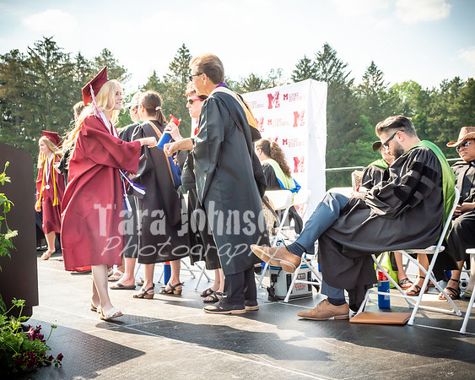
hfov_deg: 38.0
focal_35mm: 49
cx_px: 238
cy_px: 190
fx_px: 690
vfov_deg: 30.8
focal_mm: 29
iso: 200
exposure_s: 1/500
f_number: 7.1
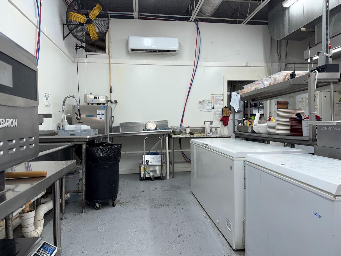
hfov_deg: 71.6
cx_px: 170
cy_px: 128
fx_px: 236
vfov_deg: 56.8
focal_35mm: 24
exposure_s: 1/120
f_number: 1.78
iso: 80
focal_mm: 6.76
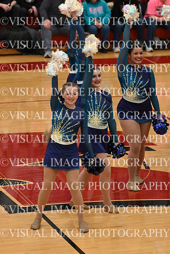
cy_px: 127
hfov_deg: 6.5
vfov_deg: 9.8
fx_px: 1486
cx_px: 85
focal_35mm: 210
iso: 6400
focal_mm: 140
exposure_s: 1/400
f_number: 4
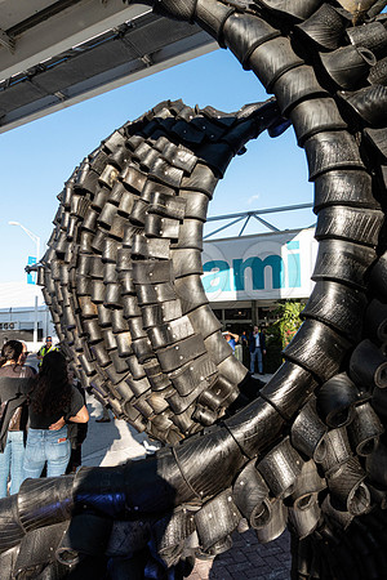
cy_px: 290
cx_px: 194
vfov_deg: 73.7
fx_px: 387
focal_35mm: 24
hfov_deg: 53.1
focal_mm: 8.8
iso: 400
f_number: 5
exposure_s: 1/100
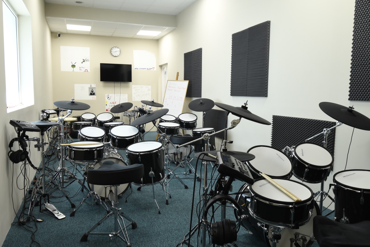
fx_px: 308
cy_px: 124
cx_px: 185
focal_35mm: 30
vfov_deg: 43.6
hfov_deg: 61.9
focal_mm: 20
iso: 200
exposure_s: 1/5
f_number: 8
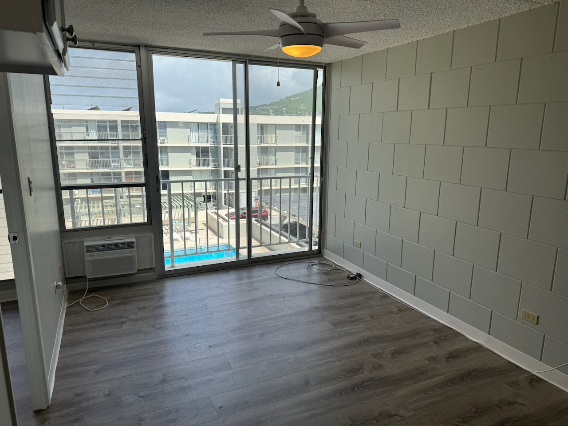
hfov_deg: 71.6
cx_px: 284
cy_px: 213
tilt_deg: -11.5
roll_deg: -1.3
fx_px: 394
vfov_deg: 56.8
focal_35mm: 24
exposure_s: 1/1812
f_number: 1.78
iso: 80
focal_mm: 6.76
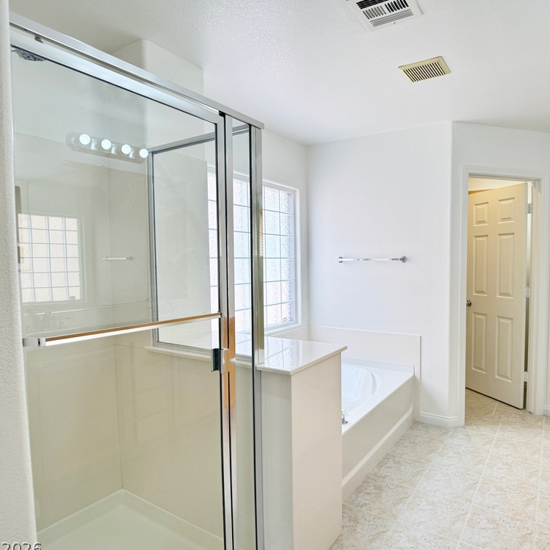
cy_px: 278
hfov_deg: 55.1
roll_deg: +0.5
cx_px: 337
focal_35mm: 29
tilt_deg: -3.2
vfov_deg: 55.6
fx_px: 521
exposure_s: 1/146
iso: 80
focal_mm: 6.76
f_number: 1.78
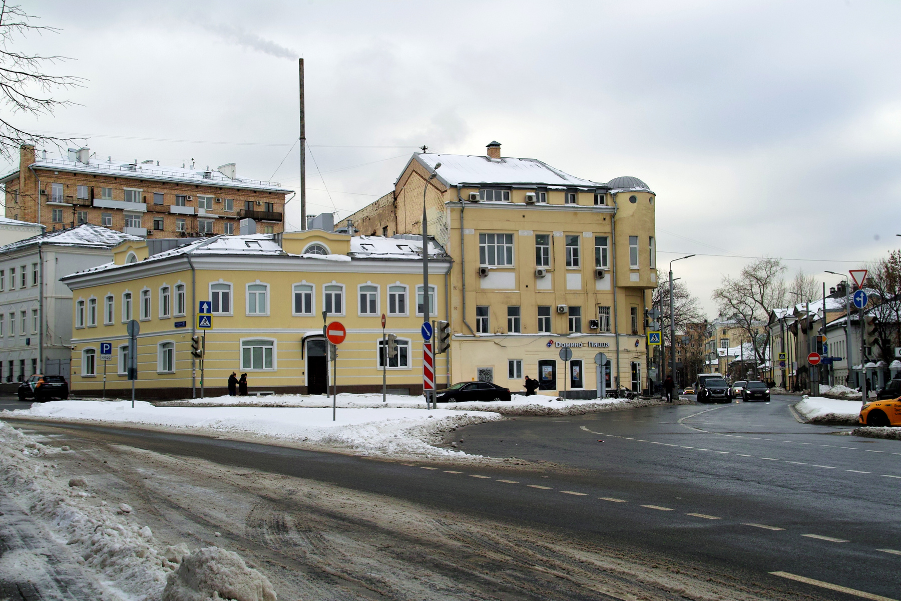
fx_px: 1226
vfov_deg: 27.5
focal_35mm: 49
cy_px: 300
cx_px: 450
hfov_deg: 40.3
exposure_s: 1/160
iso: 100
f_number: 10
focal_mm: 29
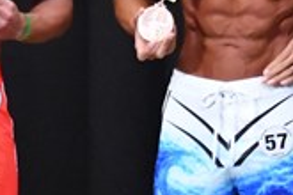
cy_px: 78
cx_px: -234
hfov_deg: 2.0
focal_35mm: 1055
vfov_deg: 1.3
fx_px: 8586
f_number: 5.6
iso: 8000
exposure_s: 1/400
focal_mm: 150
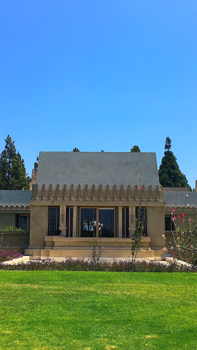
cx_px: 95
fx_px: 399
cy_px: 172
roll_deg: -0.2
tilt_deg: +9.1
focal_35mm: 43
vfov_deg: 47.4
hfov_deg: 27.7
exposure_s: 1/1350
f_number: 2.2
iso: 25
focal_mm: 4.15
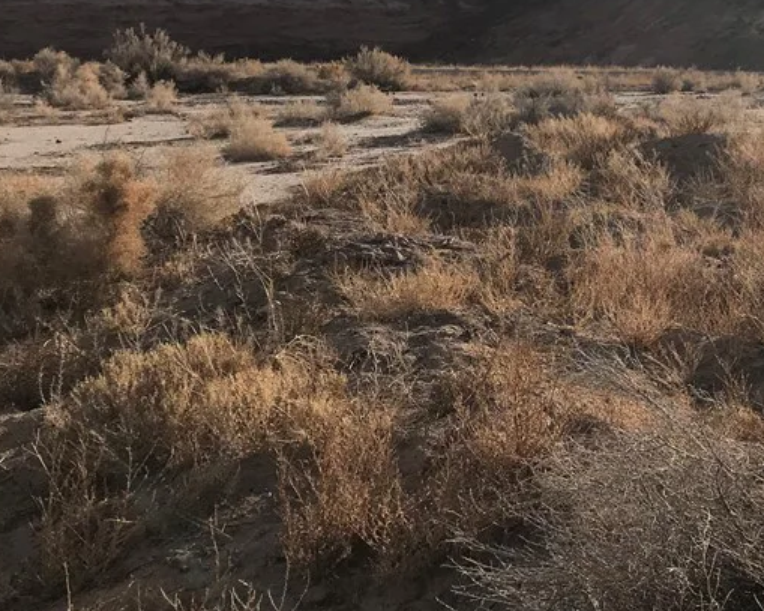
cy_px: 219
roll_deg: -0.6
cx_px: 675
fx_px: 1243
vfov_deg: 27.5
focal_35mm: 55
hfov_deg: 32.6
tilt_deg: -8.7
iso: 20
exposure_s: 1/4367
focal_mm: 3.99
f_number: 1.8
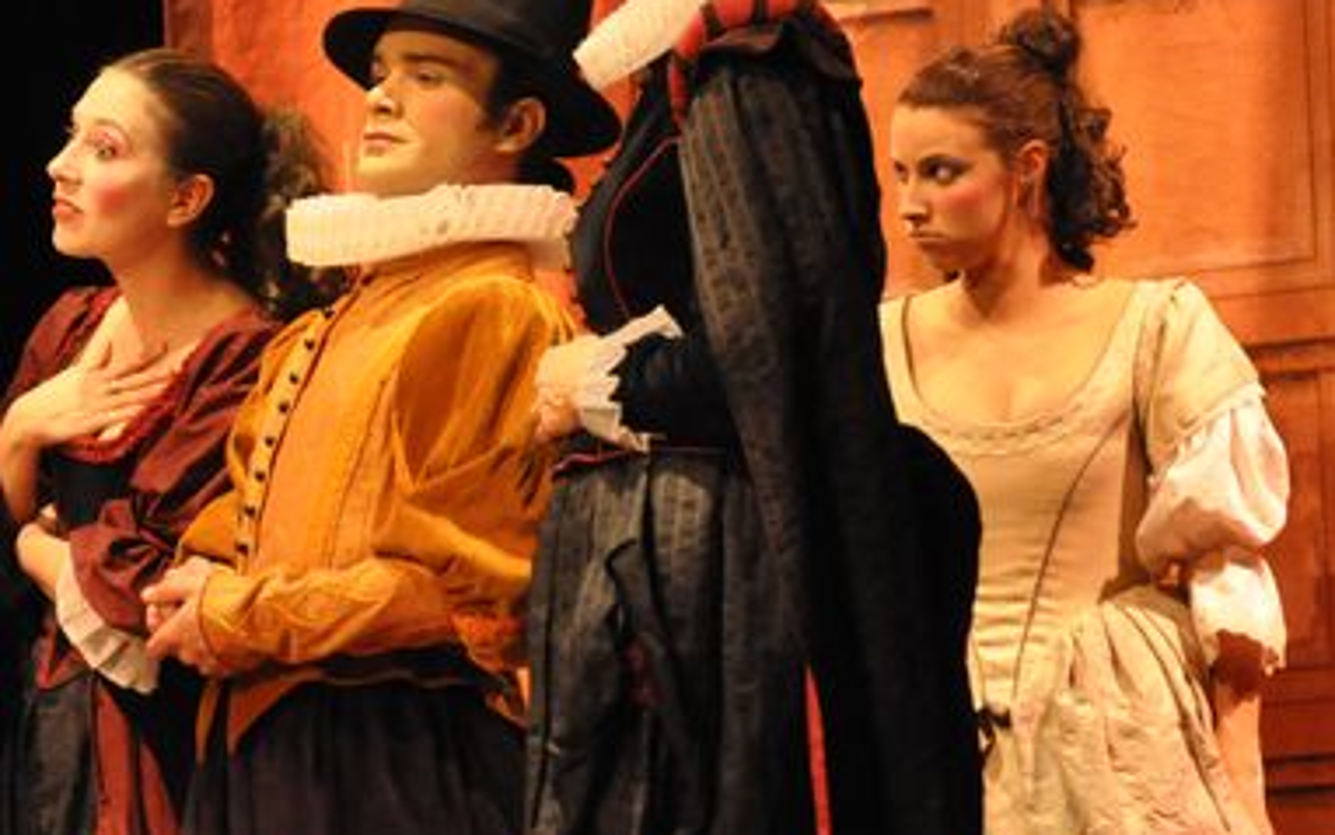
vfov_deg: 5.9
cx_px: 335
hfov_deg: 9.3
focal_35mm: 224
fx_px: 8152
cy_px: 638
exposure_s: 1/90
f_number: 5.3
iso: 3200
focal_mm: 70
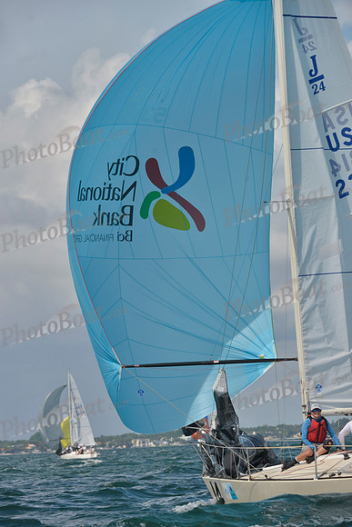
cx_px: 176
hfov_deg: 6.9
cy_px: 264
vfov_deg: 10.3
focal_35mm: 200
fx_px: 2931
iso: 200
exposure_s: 1/1250
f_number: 7.1
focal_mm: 200
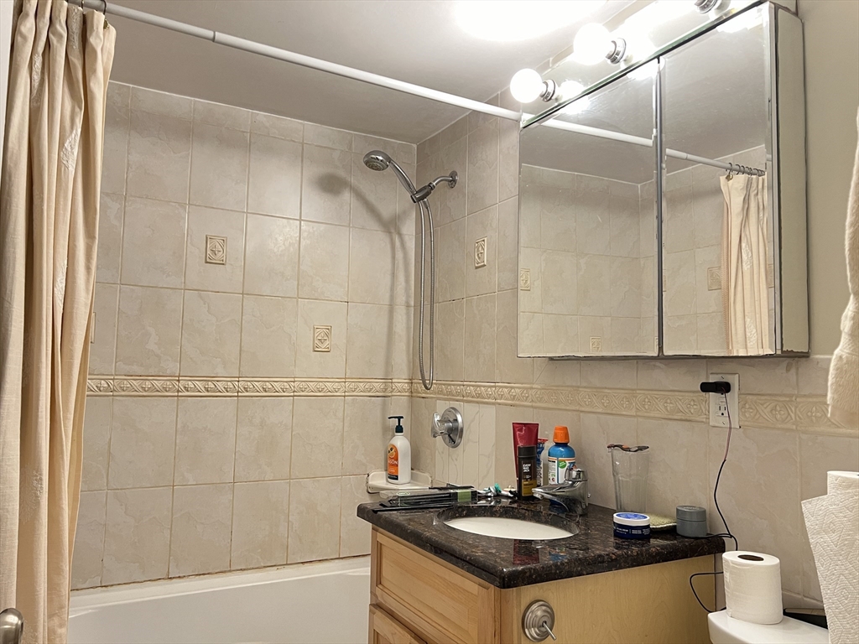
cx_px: 430
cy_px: 322
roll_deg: -0.6
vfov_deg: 53.1
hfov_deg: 67.3
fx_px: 645
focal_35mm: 26
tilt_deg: +4.8
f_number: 1.5
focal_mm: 5.7
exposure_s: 1/60
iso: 200
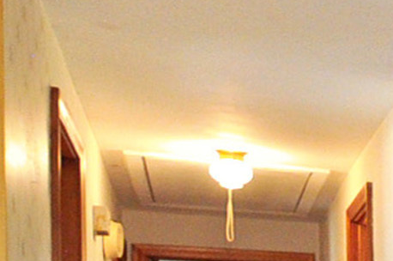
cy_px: 424
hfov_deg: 12.5
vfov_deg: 13.3
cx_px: 1093
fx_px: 1036
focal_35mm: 95
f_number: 5
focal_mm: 10
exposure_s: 1/30
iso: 1000
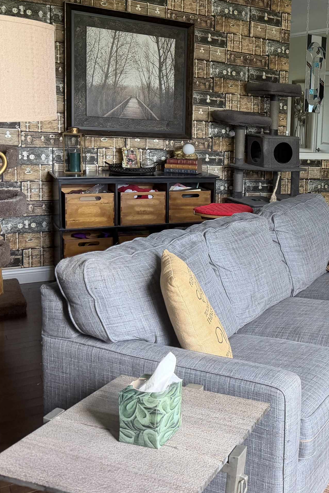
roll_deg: -4.3
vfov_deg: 48.2
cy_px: 203
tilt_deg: -9.3
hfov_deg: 30.0
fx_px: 548
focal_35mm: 40
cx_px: 363
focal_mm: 6.76
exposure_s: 1/60
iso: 200
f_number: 1.78
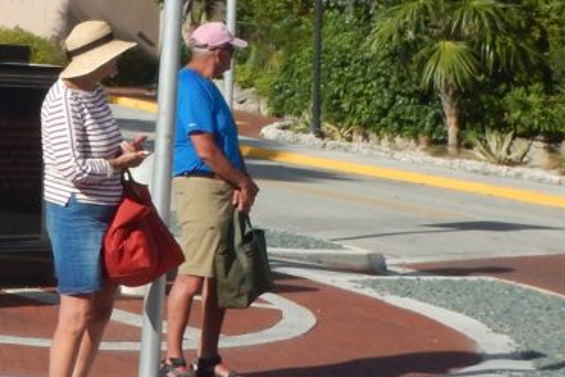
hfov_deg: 17.1
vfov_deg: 11.9
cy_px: -211
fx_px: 1711
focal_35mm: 109
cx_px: -257
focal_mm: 6.1
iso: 125
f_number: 4.2
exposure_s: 1/1000
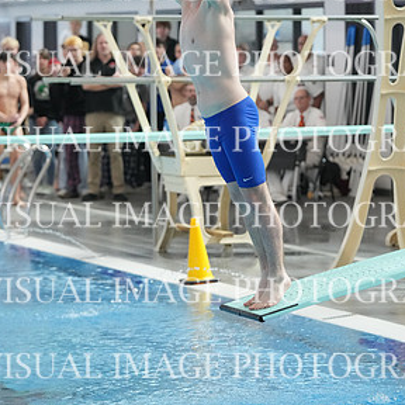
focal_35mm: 183
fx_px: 2422
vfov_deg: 9.5
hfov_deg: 9.6
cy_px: 101
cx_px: 223
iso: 4000
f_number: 4
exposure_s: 1/1600
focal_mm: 107
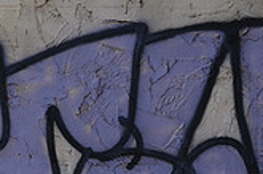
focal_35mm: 169
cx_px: 73
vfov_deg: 8.1
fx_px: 1231
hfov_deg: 12.2
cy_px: 89
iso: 160
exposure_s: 1/320
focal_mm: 32
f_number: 9
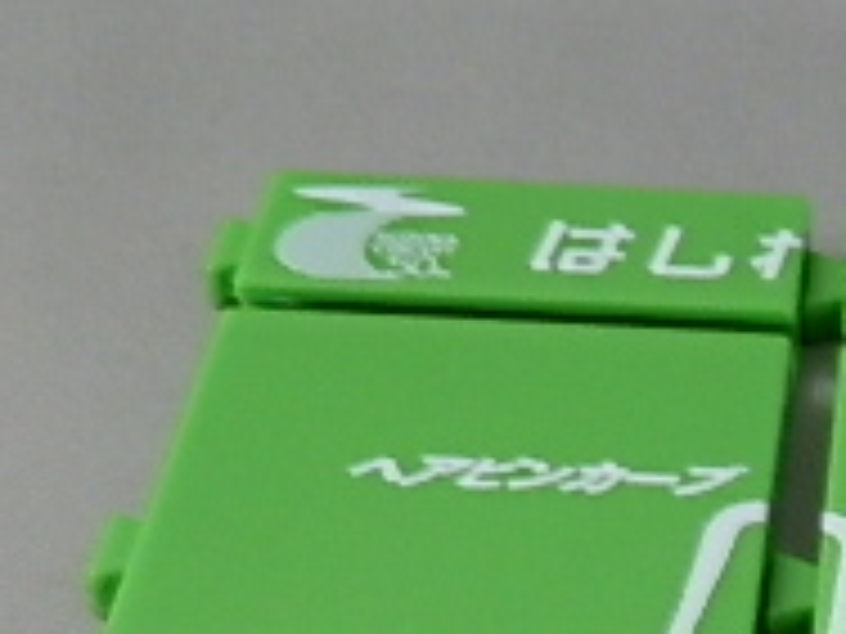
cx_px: 1166
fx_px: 2835
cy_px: 823
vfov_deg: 12.4
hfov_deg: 15.9
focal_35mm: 116
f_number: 3.5
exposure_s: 1/8
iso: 200
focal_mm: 6.17
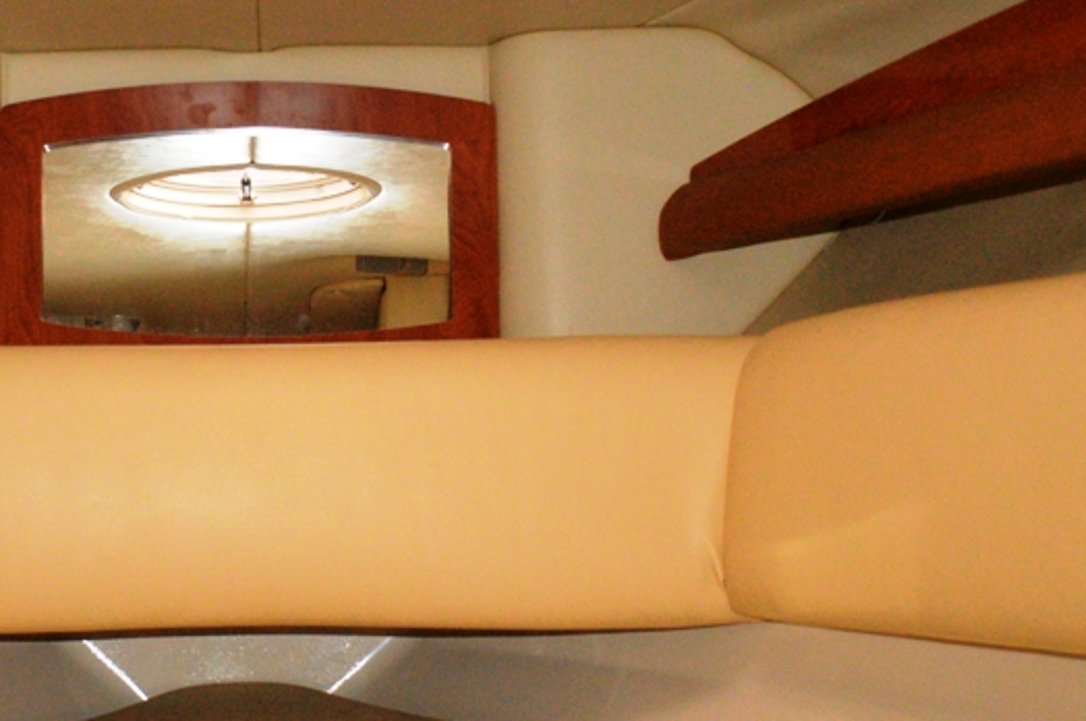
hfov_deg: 31.6
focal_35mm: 62
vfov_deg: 21.8
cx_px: 220
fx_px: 1868
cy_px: 319
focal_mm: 24
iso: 4000
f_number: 3.8
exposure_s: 1/100
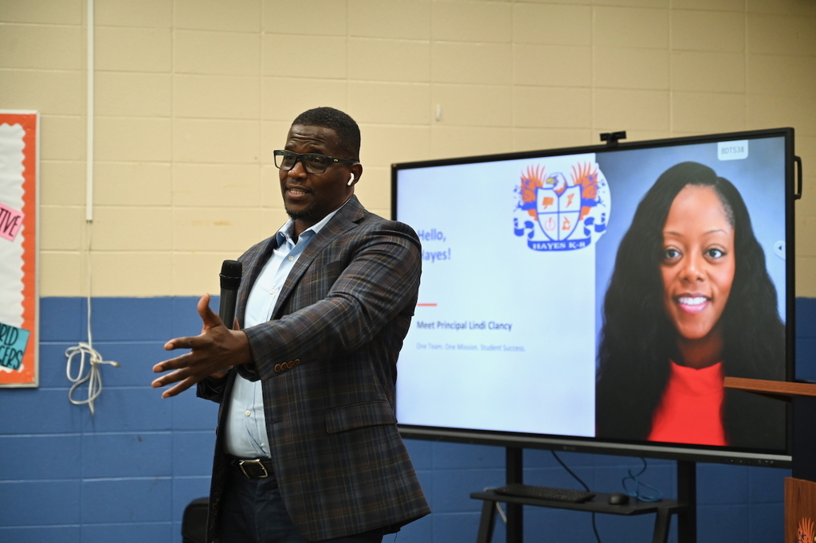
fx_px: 1586
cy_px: 272
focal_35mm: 70
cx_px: 408
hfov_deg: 28.9
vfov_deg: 19.4
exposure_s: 1/125
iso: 1600
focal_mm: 70
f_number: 4
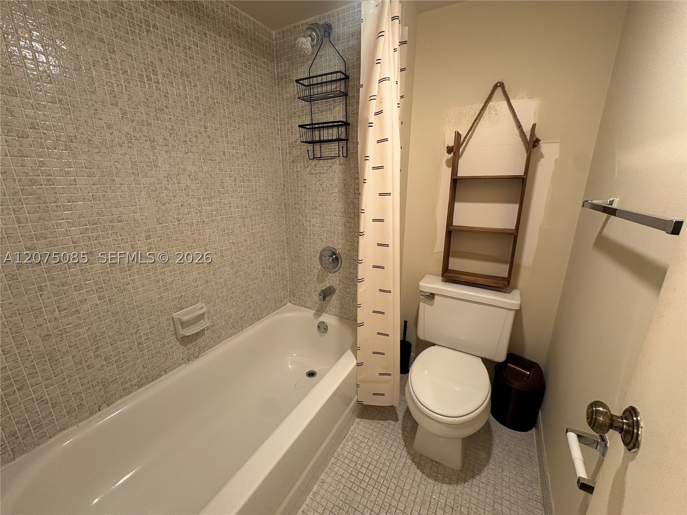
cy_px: 258
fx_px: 278
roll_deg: -0.2
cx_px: 344
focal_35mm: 14
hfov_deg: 102.1
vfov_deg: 85.7
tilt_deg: -15.4
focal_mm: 2.22
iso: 200
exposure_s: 1/60
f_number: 2.2
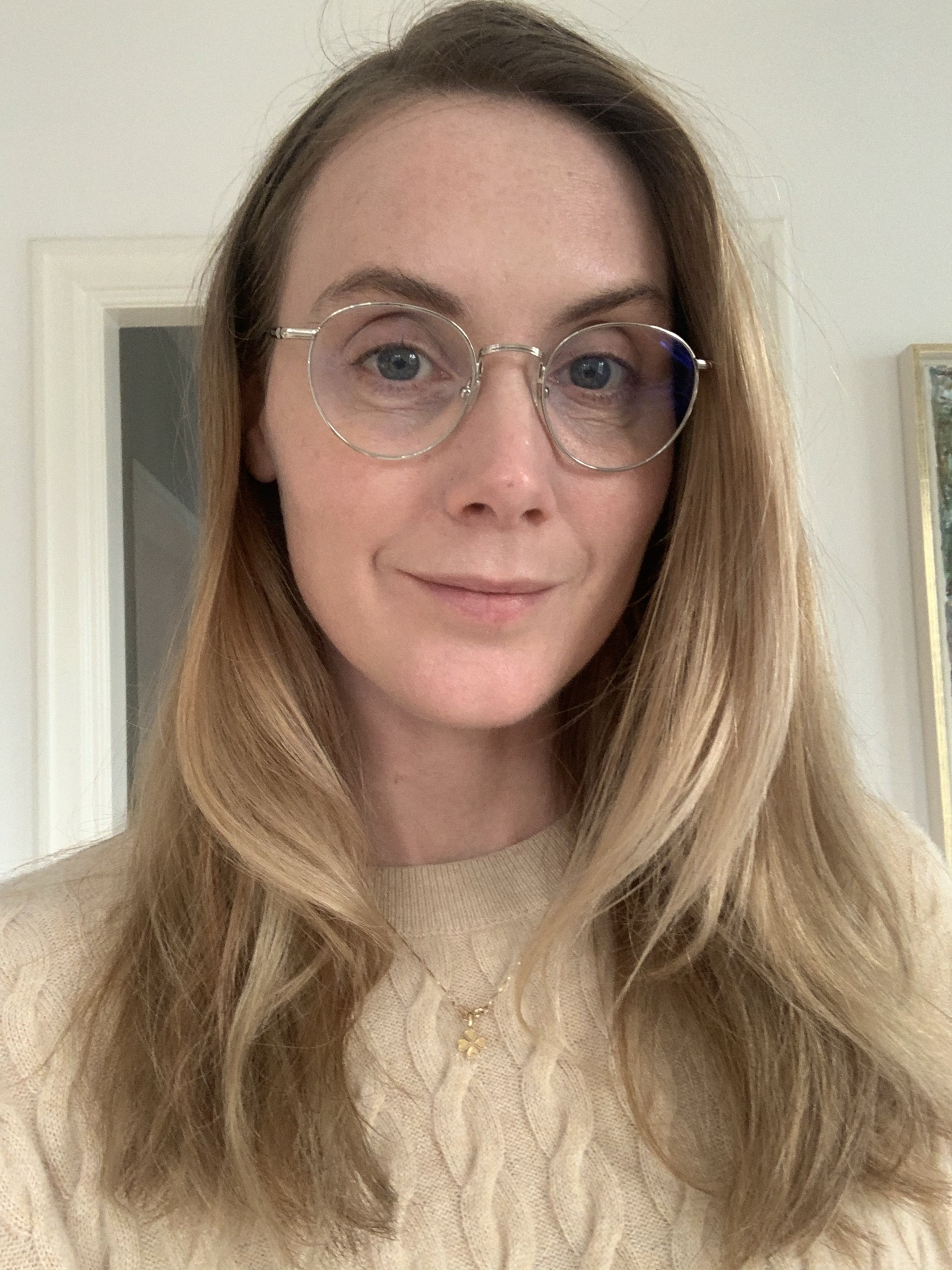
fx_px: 1173
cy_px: 635
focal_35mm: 32
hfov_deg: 44.2
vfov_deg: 56.8
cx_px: 476
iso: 200
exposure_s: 1/60
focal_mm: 2.87
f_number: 2.2
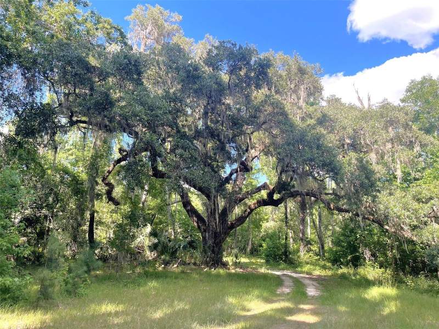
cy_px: 164
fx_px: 330
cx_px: 220
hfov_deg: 67.3
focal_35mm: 26
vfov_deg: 53.1
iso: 32
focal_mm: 5.1
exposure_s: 1/443
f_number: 1.6
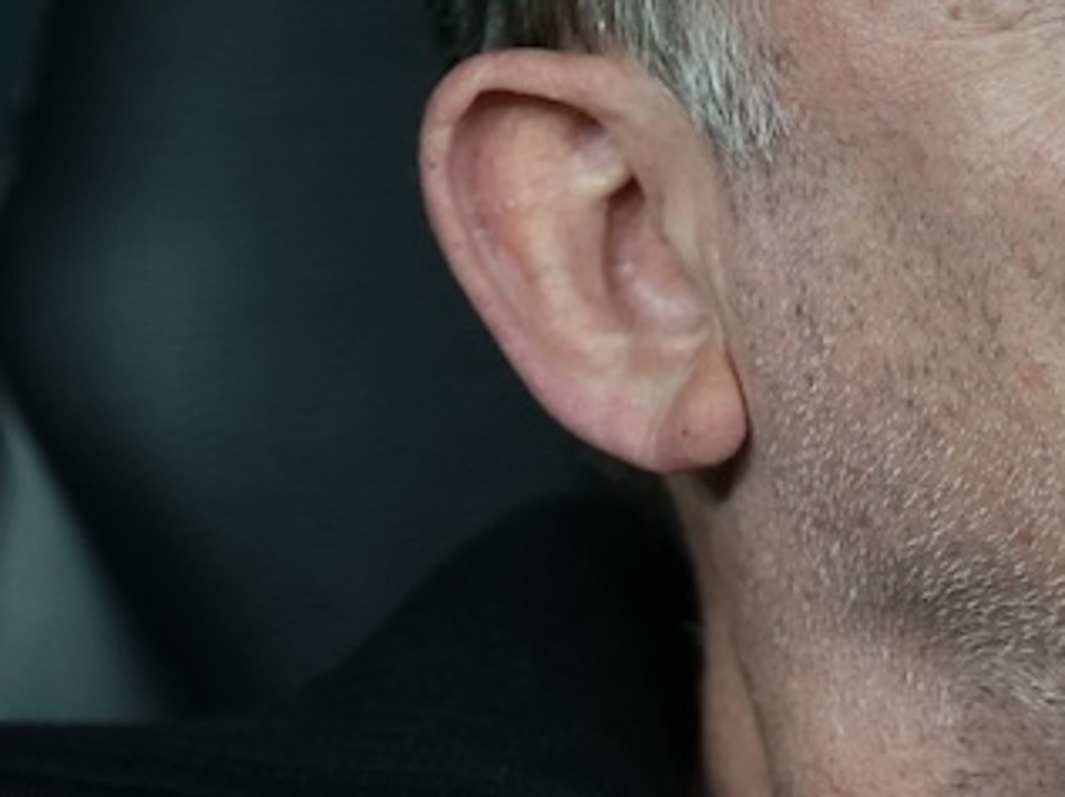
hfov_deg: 2.7
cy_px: 108
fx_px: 22403
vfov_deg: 2.0
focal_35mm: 729
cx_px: 1246
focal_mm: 200
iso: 2000
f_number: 3.5
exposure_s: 1/640
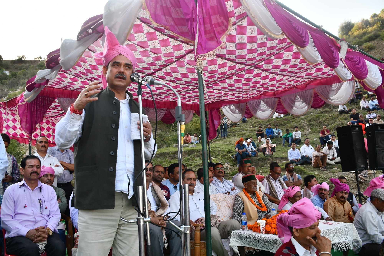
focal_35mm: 27
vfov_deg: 47.9
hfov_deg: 67.4
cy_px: 128
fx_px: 288
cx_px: 192
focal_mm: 18
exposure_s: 1/125
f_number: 5.6
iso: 125
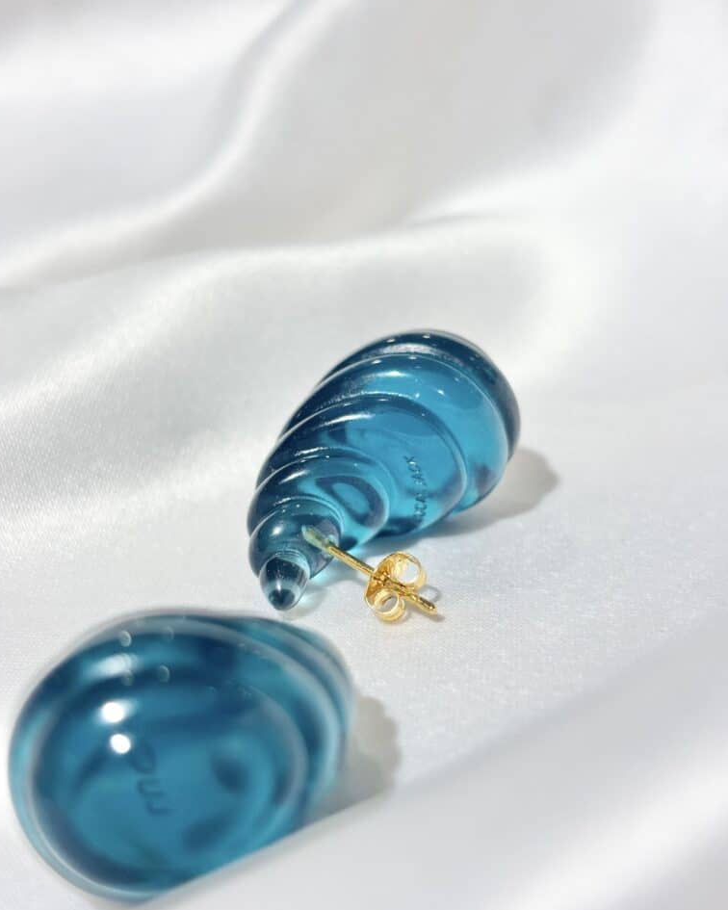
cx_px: 360
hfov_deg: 27.6
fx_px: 1481
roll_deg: +4.8
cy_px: 478
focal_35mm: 55
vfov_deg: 34.1
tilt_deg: -24.8
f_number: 1.6
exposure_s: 1/264
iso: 32
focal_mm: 5.96
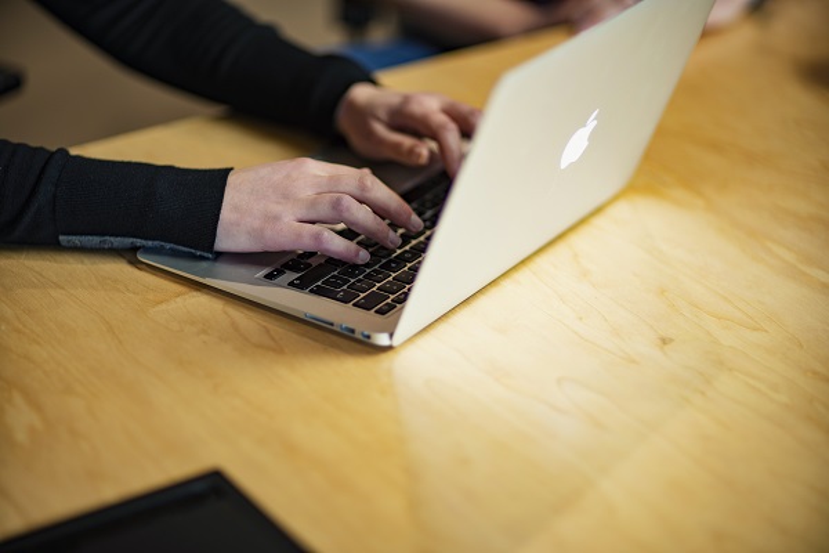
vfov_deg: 16.1
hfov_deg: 23.9
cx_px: 414
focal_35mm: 85
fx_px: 1957
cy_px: 276
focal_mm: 85
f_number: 1.3
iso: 100
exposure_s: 1/200
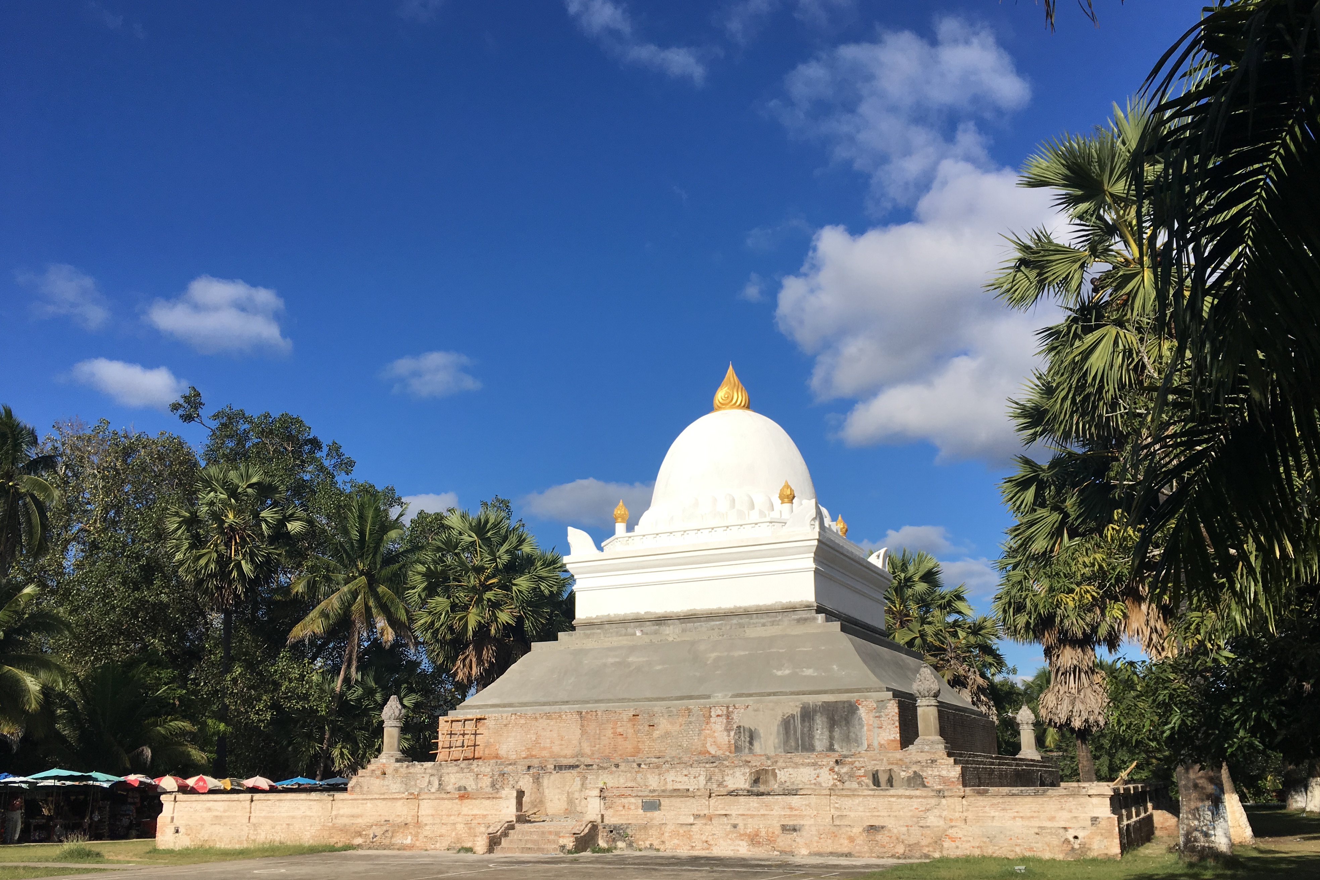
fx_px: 1137
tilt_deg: +13.5
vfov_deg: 42.3
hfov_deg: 60.3
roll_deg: +1.6
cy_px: 476
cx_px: 672
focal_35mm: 31
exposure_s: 1/2481
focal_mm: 4.15
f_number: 2.2
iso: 25
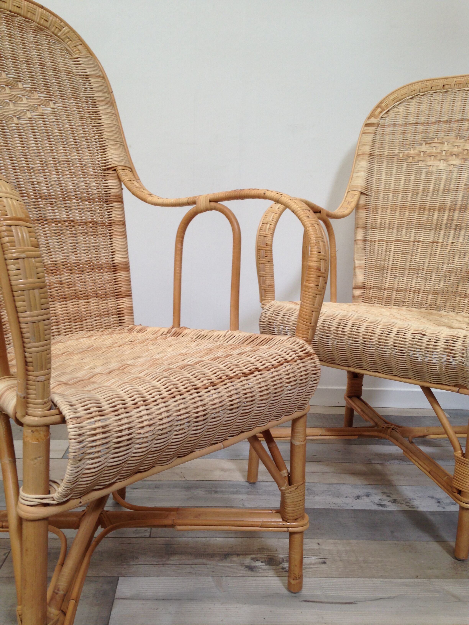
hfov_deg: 42.9
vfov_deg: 55.4
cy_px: 312
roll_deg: -2.3
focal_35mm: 33
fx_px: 596
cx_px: 234
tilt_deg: -11.0
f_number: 2.4
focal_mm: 4.12
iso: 50
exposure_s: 1/24
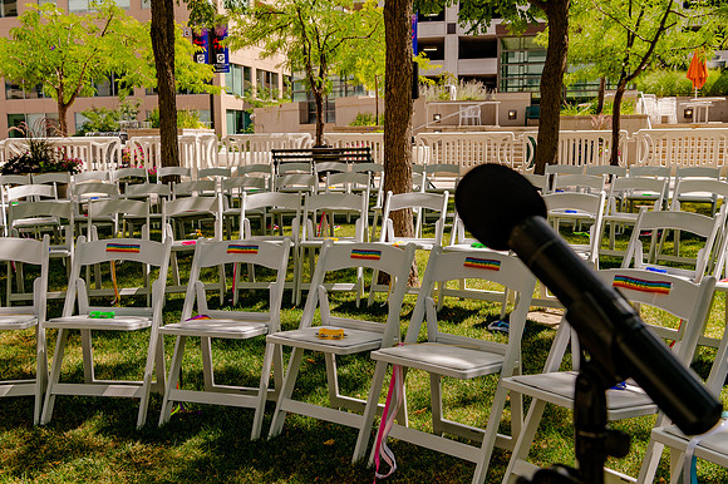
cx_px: 337
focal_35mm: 38
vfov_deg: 35.0
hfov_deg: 50.7
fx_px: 767
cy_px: 257
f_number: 8
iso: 320
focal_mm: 35
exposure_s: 1/500
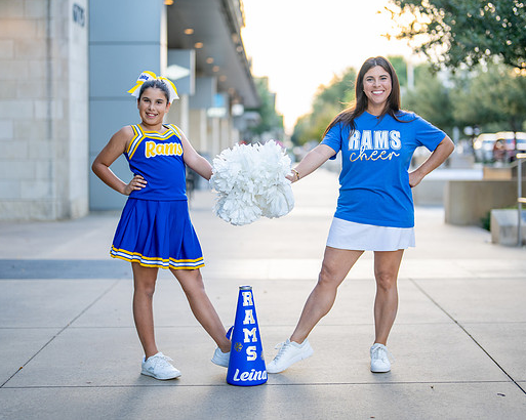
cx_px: 274
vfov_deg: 23.1
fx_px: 1027
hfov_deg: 28.7
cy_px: 185
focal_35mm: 66
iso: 250
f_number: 1.2
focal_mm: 50
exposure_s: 1/640
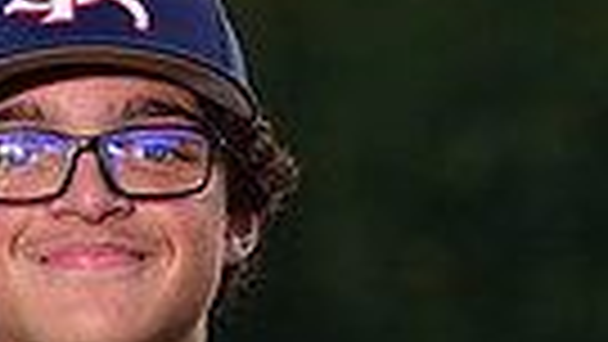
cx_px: 200
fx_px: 11610
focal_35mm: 720
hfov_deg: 3.0
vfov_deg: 1.7
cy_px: 738
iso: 200
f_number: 5
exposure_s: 1/250
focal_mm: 160
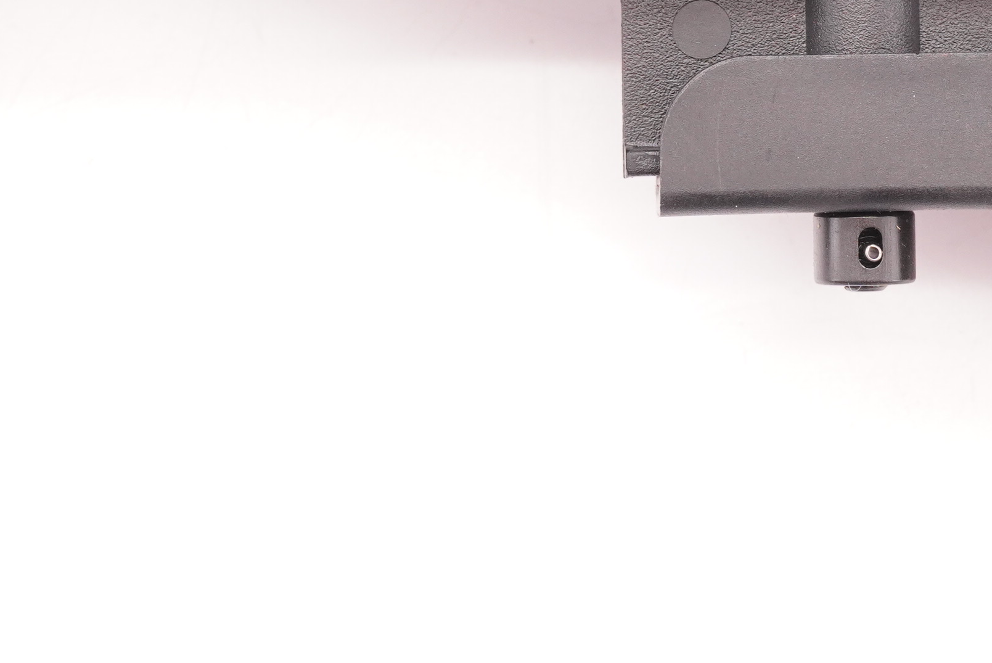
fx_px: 3814
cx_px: 846
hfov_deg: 14.7
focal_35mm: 138
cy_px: 9
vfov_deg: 9.9
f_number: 5.6
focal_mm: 35
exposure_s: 1/125
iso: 1000
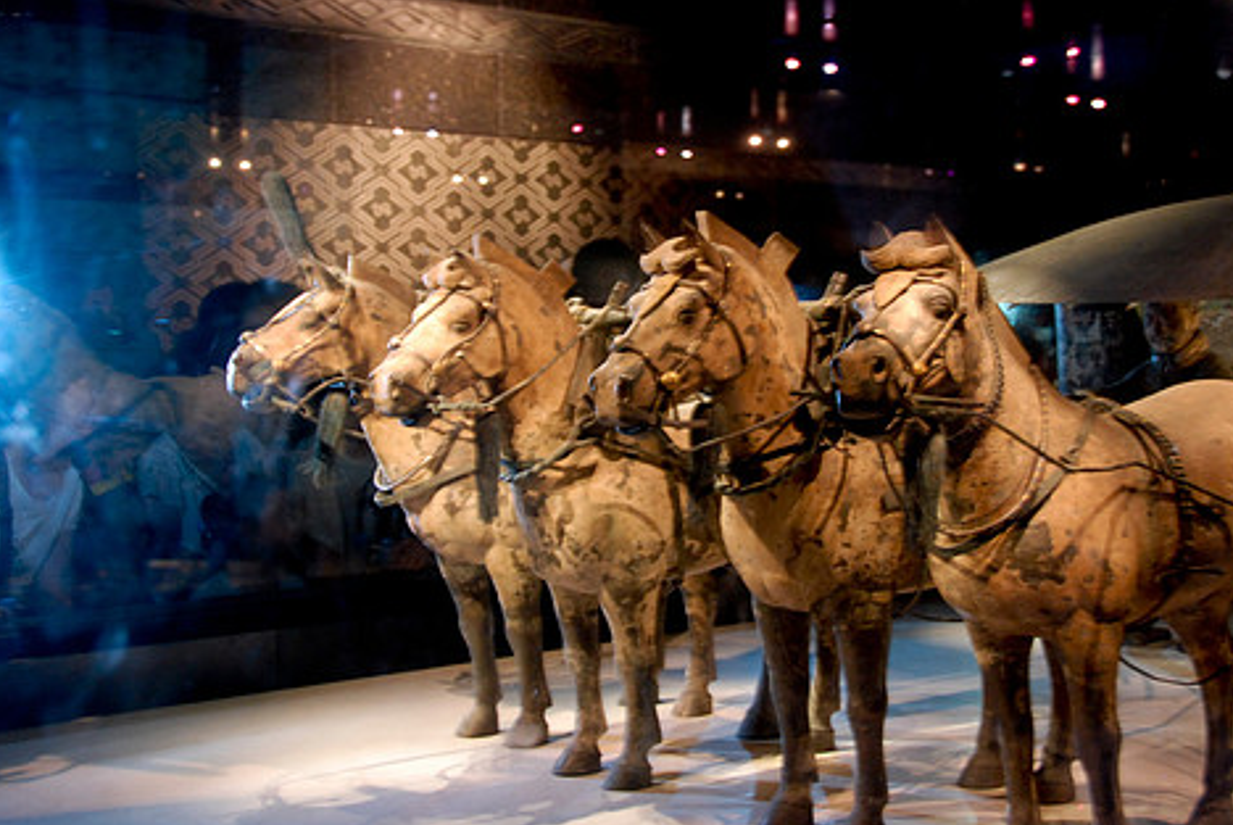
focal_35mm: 52
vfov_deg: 26.0
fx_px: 1783
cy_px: 332
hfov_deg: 38.1
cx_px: 688
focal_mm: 28
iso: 640
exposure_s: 1
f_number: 4
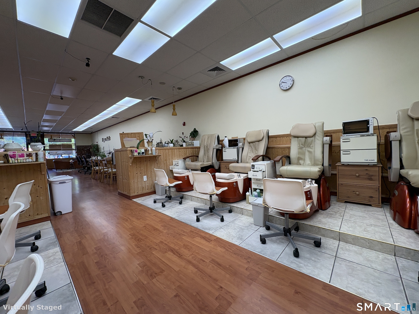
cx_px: 210
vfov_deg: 85.7
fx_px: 169
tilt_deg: -2.2
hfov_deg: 102.1
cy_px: 157
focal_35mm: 14
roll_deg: +2.5
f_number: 2.2
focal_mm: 2.22
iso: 80
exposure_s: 1/120
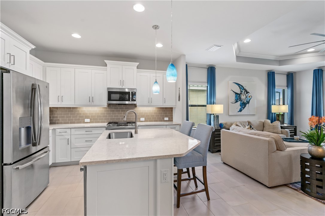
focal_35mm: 16
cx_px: 162
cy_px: 108
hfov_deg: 96.7
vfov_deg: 73.7
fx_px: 144
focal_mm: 16
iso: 400
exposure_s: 1/25
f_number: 8
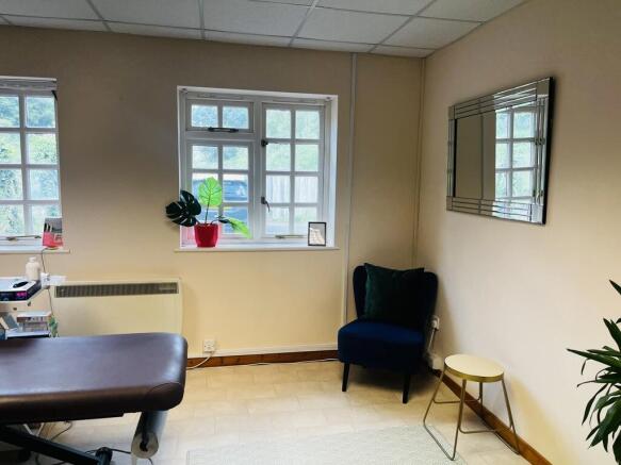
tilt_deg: -5.8
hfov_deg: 67.3
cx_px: 310
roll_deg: -1.9
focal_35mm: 26
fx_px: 466
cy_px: 232
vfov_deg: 53.0
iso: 50
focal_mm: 5.1
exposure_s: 1/100
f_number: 1.6
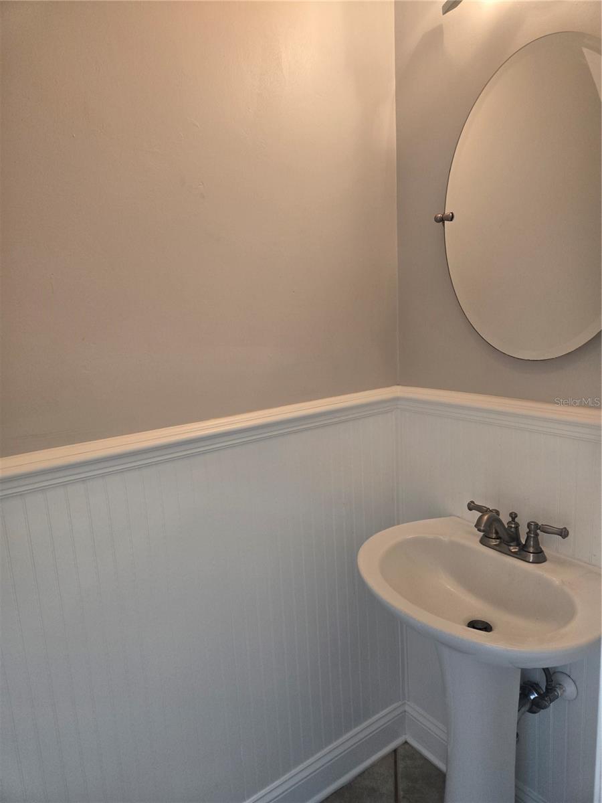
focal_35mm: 23
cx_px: 301
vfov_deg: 73.9
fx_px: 533
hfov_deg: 58.9
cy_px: 402
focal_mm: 5.4
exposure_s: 1/120
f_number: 1.8
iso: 160
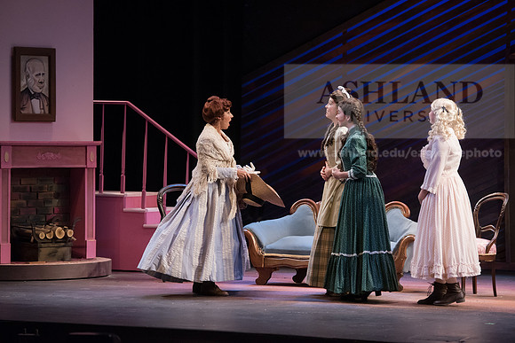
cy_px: 172
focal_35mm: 145
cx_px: 258
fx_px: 2075
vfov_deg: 9.5
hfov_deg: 14.2
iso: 5000
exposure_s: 1/400
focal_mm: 145
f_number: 4
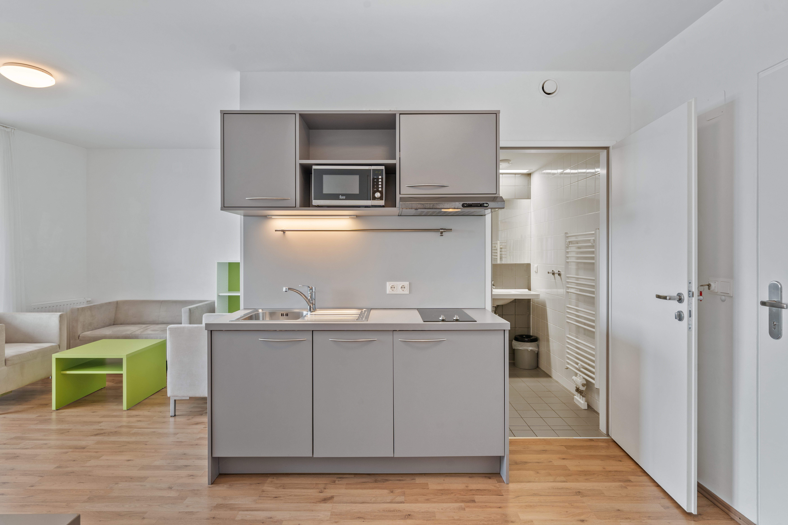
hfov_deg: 90.0
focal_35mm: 18
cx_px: 394
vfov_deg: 67.4
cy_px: 262
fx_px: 394
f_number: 8
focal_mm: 18
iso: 200
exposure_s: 1/6
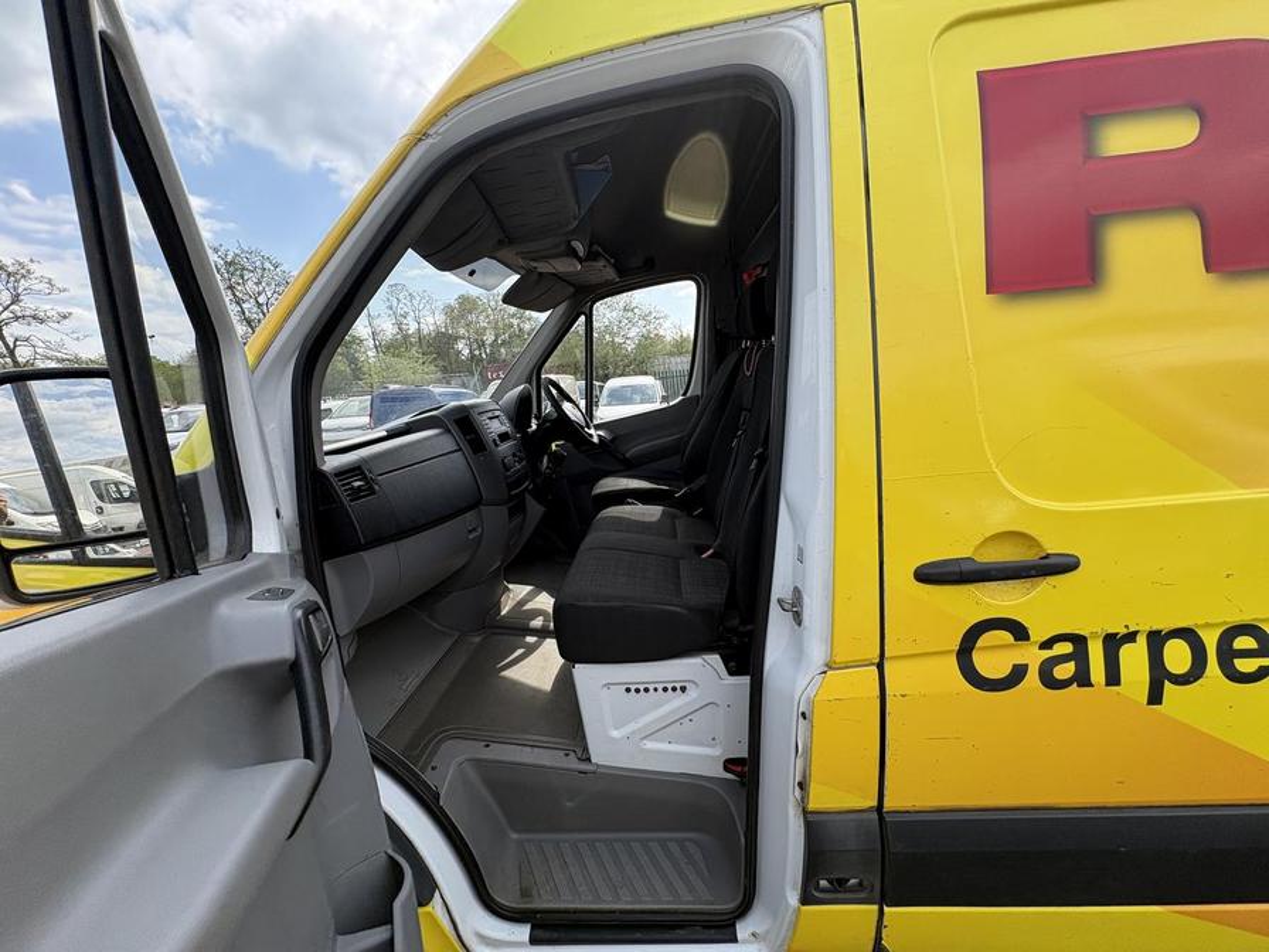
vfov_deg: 85.7
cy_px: 476
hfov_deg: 102.1
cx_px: 634
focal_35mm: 14
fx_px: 513
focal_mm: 2.22
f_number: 2.2
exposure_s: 1/675
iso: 40
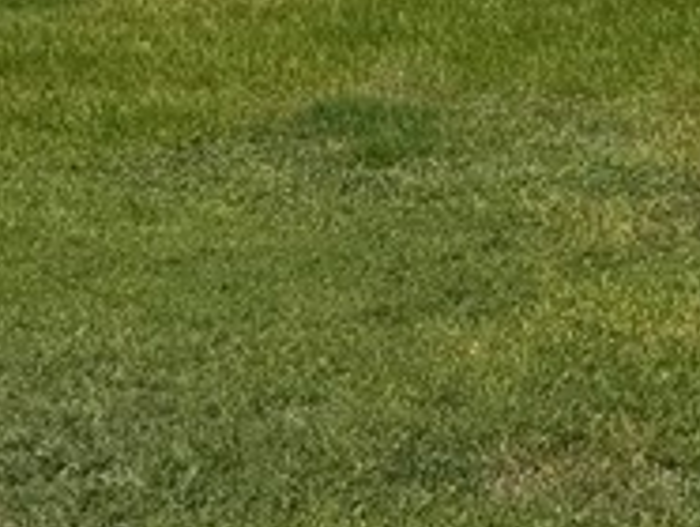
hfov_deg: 14.5
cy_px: -486
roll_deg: +0.7
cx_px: 820
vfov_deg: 10.5
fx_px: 2673
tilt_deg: +3.4
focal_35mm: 132
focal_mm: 6.76
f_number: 1.78
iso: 80
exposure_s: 1/9091
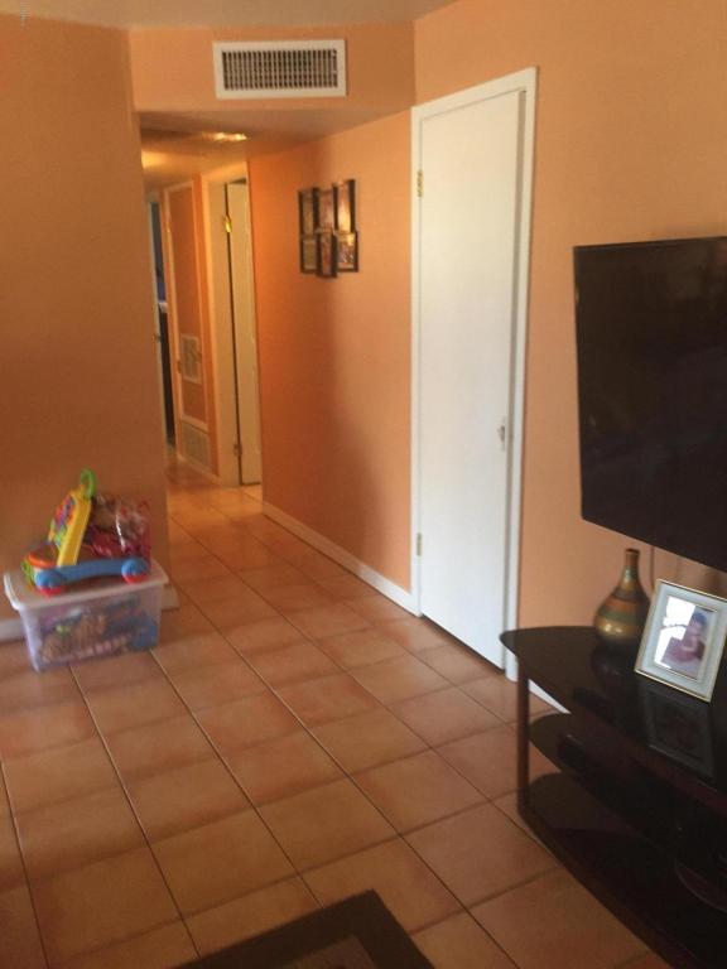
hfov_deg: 48.2
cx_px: 364
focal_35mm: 29
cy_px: 484
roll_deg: -0.3
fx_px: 812
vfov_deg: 61.7
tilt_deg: -13.1
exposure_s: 1/24
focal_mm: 4.15
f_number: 2.2
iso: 250
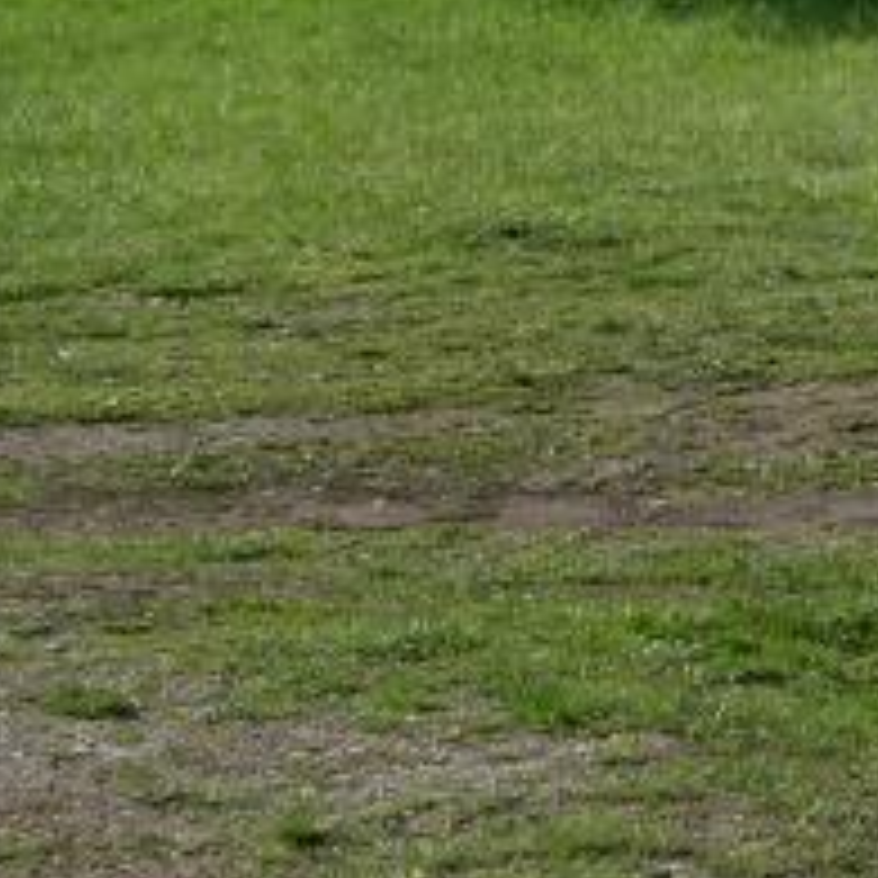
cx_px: 1774
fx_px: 3960
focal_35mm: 138
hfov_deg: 11.4
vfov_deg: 12.4
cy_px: -140
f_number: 7.6
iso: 100
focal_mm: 8
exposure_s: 1/165
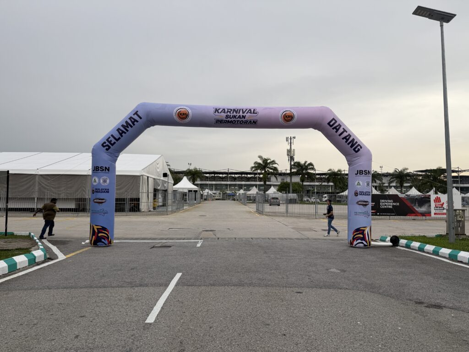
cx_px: 234
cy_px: 176
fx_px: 325
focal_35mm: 24
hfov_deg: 71.6
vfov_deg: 56.8
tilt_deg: +5.0
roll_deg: -0.5
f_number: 1.78
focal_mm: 6.76
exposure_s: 1/571
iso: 80
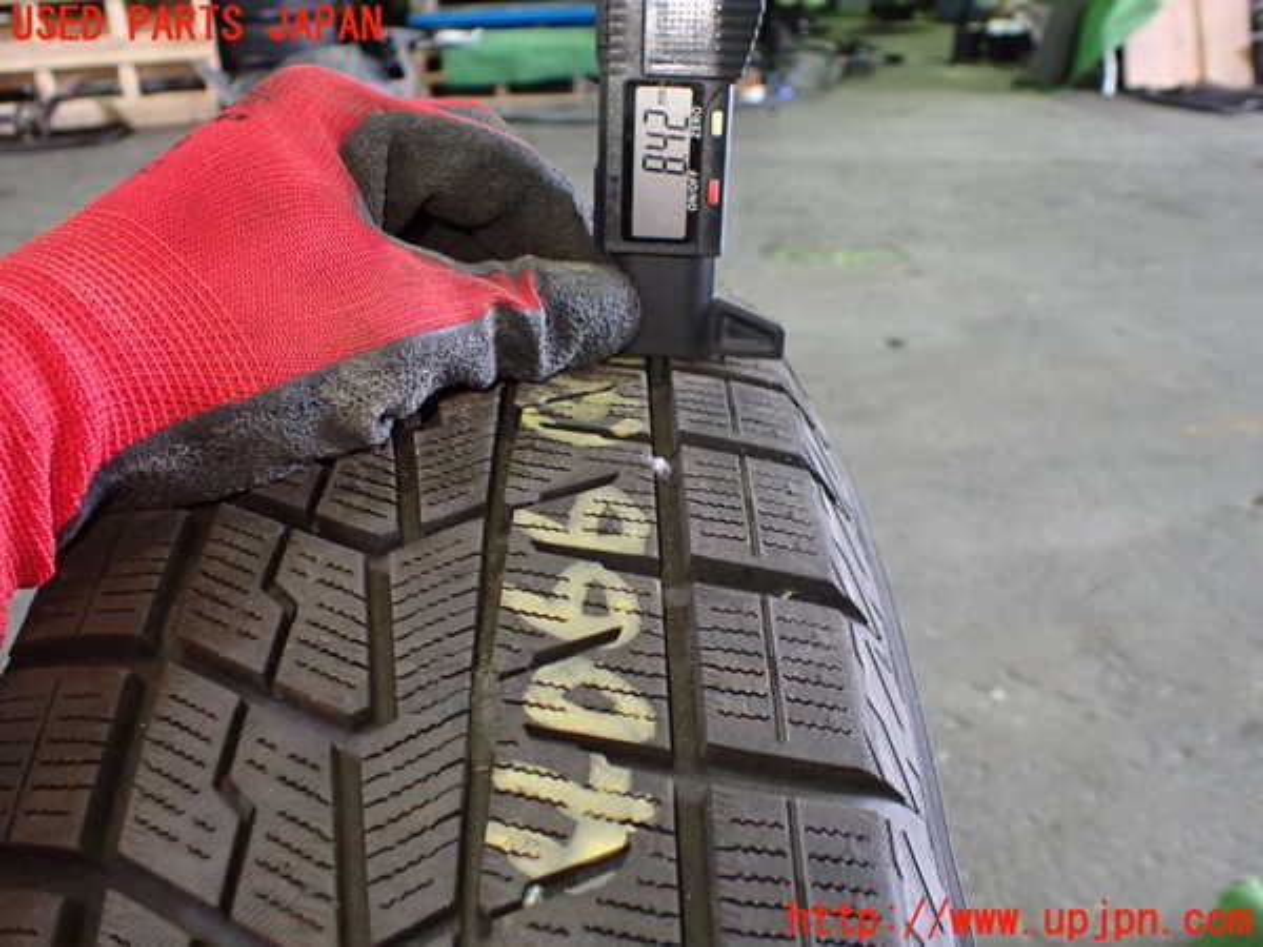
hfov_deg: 60.0
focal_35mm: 30
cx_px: 632
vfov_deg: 46.8
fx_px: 1095
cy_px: 474
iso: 800
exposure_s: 1/60
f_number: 2.3
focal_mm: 5.4
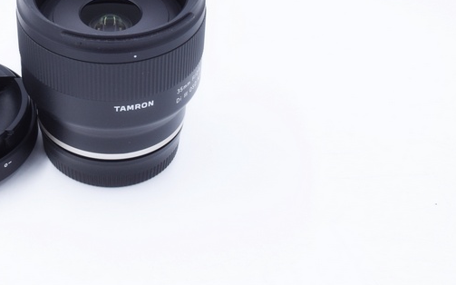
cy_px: 46
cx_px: 49
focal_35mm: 79
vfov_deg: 16.4
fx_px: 981
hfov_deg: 25.4
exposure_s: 1/160
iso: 400
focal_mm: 26
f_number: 8
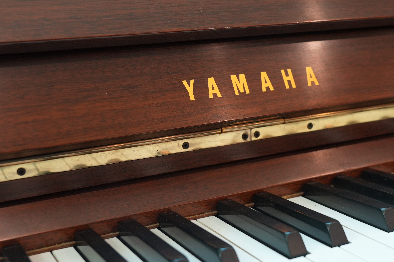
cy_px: 115
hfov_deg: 34.2
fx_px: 632
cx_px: 269
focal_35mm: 58
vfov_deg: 23.4
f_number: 3.5
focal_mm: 25
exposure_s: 1/60
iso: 640
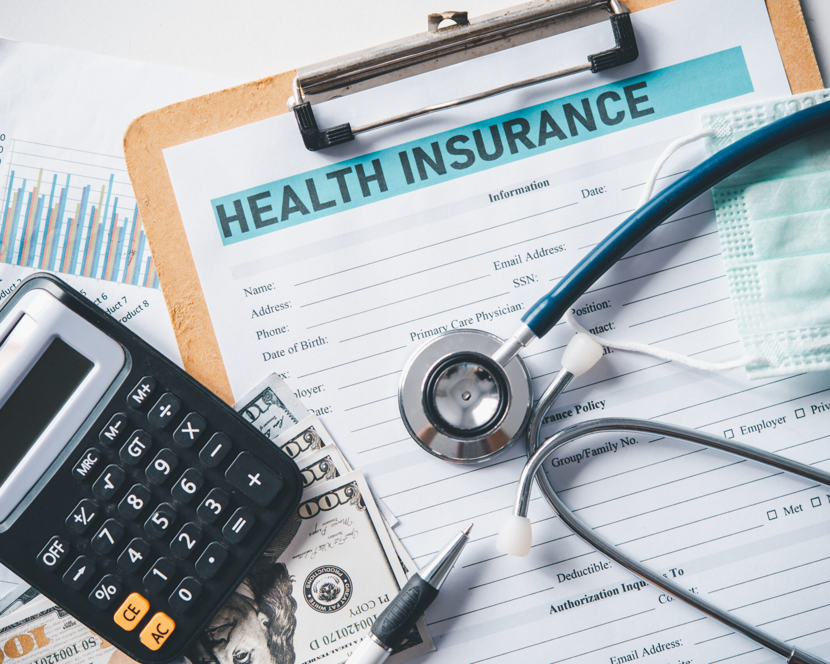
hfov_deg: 27.9
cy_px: 333
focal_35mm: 68
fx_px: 1670
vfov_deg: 22.5
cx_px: 447
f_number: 4
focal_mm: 60
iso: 200
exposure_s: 1/80
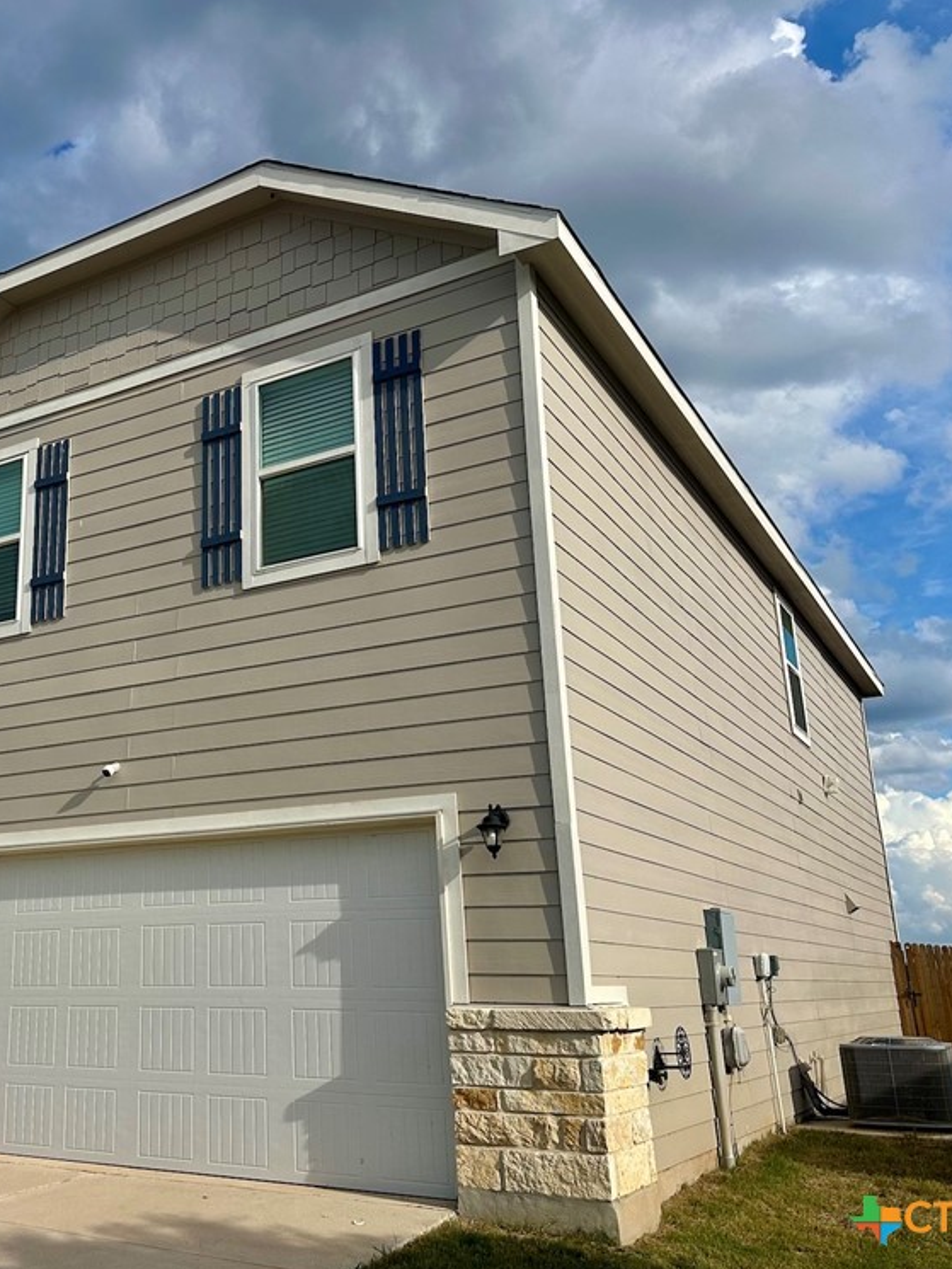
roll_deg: -0.4
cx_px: 227
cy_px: 625
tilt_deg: +16.7
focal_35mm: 33
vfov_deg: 55.3
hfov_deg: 41.6
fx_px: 1210
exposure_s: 1/5525
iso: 80
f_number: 1.78
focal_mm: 6.86
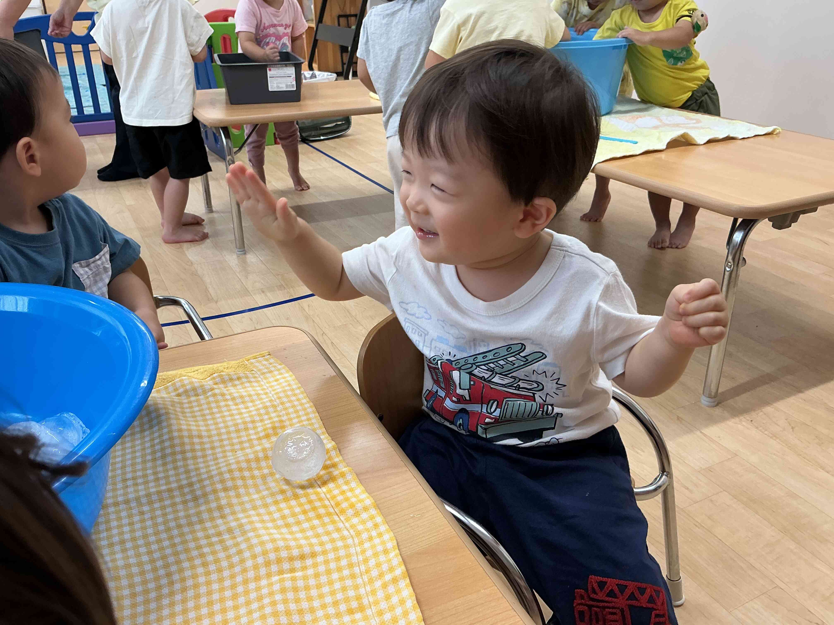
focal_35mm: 29
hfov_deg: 61.7
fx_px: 699
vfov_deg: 48.2
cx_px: 417
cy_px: 312
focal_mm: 3
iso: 50
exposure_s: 1/60
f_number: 1.8
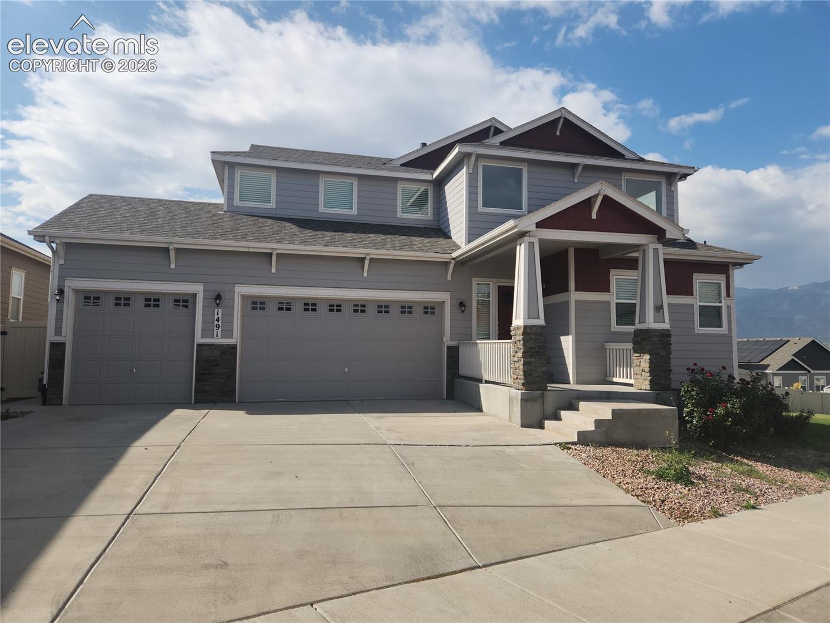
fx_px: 551
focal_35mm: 23
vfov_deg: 58.9
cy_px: 312
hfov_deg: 73.9
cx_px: 415
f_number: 1.8
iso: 20
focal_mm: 5.4
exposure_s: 1/2186
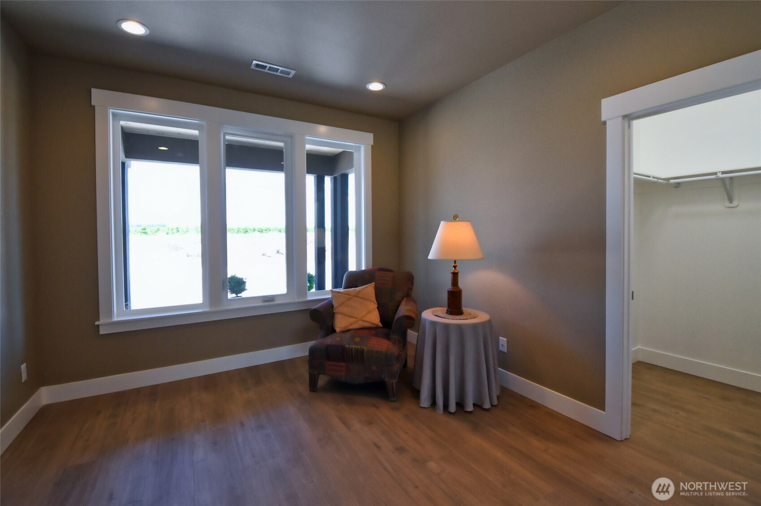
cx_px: 380
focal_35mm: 15
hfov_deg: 100.4
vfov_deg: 77.3
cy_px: 253
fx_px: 317
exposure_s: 1/200
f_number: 7.1
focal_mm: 10
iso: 800
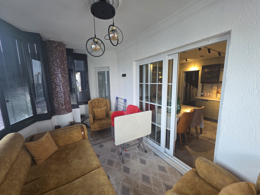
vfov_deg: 89.9
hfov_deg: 106.2
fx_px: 98
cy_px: 98
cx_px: 130
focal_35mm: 13
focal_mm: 2.2
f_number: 1.9
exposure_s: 1/120
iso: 125
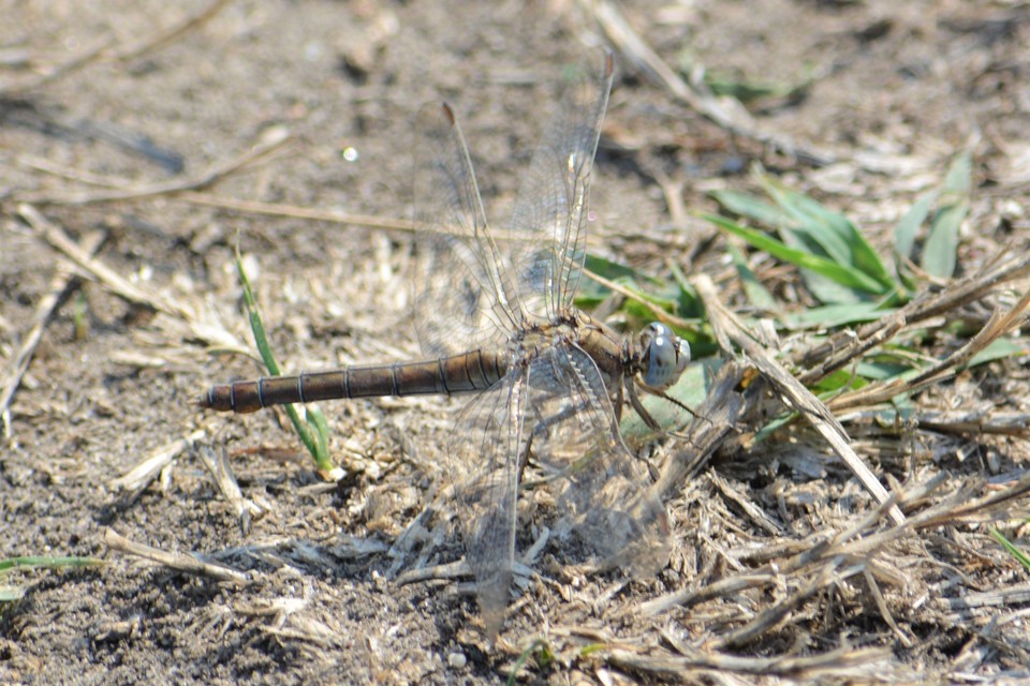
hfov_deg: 4.6
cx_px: 515
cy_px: 343
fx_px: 12874
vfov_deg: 3.1
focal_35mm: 450
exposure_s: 1/200
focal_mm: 300
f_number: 8
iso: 100
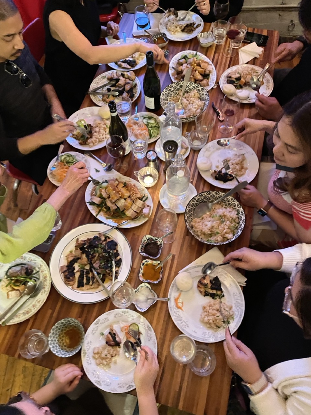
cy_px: 208
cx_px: 156
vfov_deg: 67.3
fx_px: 311
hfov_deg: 53.1
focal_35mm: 26
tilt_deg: -61.2
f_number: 1.6
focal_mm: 4.2
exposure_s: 1/24
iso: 800
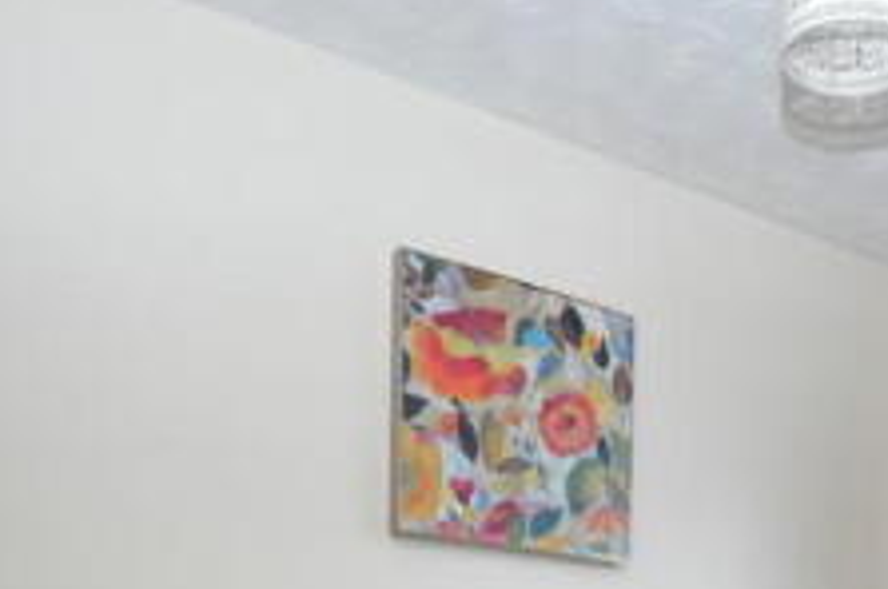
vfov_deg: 24.0
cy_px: 784
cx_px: 824
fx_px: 1194
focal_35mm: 48
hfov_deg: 37.7
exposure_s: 1/50
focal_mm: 11
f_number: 3.5
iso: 800
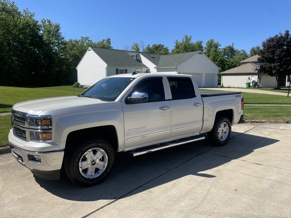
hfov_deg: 67.3
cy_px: 109
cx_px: 146
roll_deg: -0.6
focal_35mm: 26
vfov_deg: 53.1
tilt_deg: -7.9
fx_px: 219
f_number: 1.6
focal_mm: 4.2
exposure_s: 1/4464
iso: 50
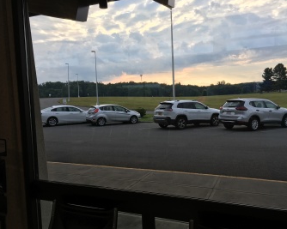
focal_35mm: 31
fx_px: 263
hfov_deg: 57.2
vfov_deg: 47.1
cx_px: 148
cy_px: 115
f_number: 2.2
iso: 25
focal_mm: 4.15
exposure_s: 1/323
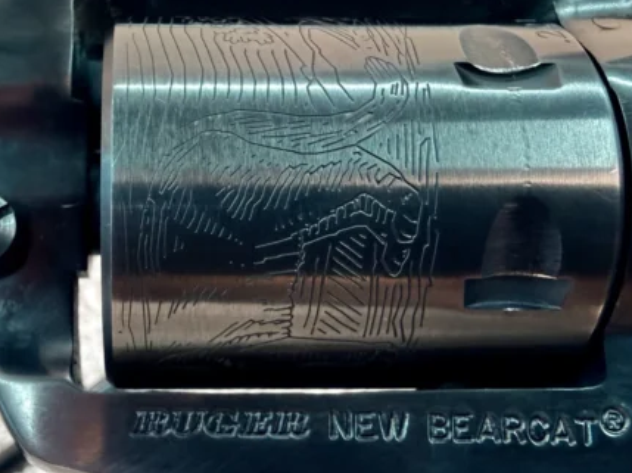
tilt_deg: -39.0
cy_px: 240
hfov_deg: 43.4
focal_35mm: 43
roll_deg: +1.8
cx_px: 222
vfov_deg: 33.5
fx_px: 784
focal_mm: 2.22
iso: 320
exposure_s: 1/120
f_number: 2.2
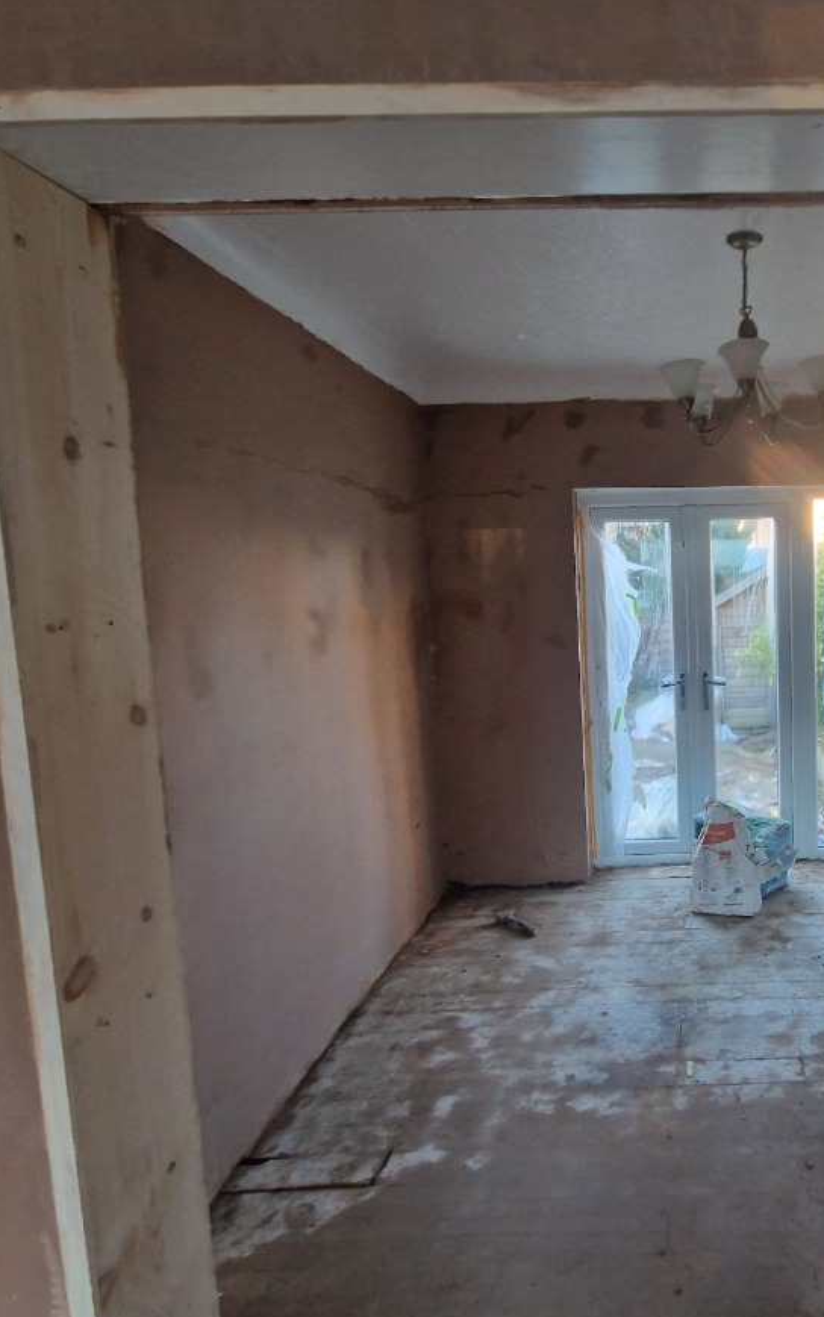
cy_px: 652
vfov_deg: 88.0
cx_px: 709
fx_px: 682
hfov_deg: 55.7
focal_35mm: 19
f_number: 2.2
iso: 400
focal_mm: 2.2
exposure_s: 1/30
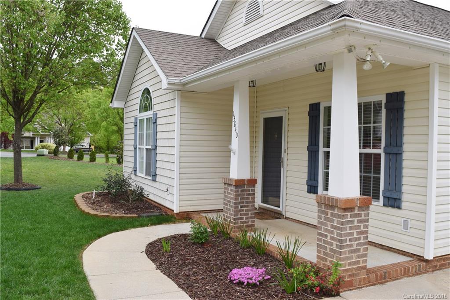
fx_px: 394
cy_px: 150
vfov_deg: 41.7
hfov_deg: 59.5
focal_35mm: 32
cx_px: 225
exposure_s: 1/250
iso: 320
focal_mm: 21
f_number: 8
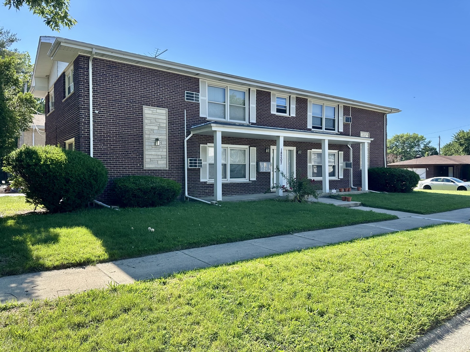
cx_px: 235
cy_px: 176
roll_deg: +0.0
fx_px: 326
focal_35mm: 24
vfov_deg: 56.8
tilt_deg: -0.5
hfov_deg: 71.6
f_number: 1.78
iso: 80
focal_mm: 6.86
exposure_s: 1/1541
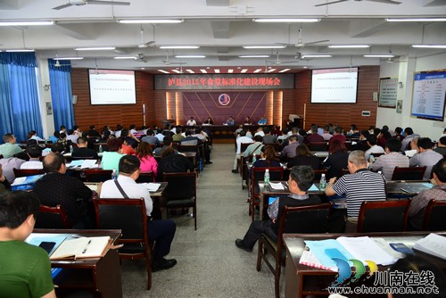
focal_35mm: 24
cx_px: 223
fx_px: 297
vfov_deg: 53.2
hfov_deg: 73.7
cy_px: 149
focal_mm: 24
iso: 2000
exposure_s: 1/100
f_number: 5
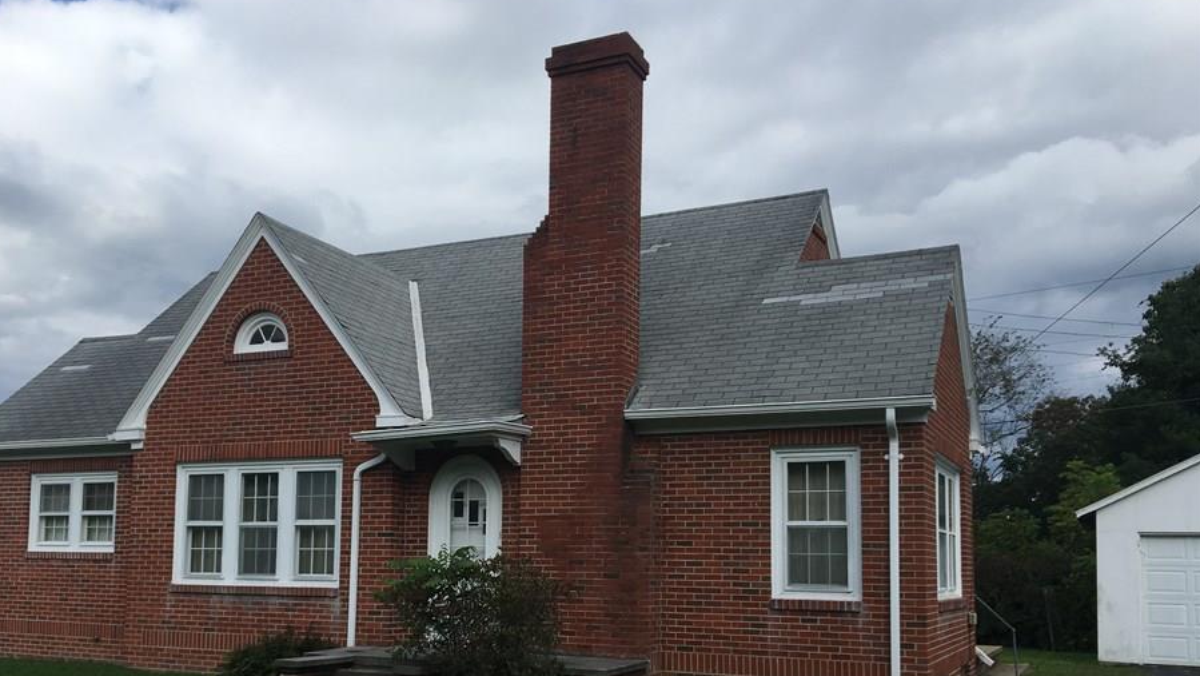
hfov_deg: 55.1
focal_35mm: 36
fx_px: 1146
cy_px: 473
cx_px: 522
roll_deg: -1.2
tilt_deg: +5.3
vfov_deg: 32.5
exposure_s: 1/1399
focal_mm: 4.15
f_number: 2.2
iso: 25
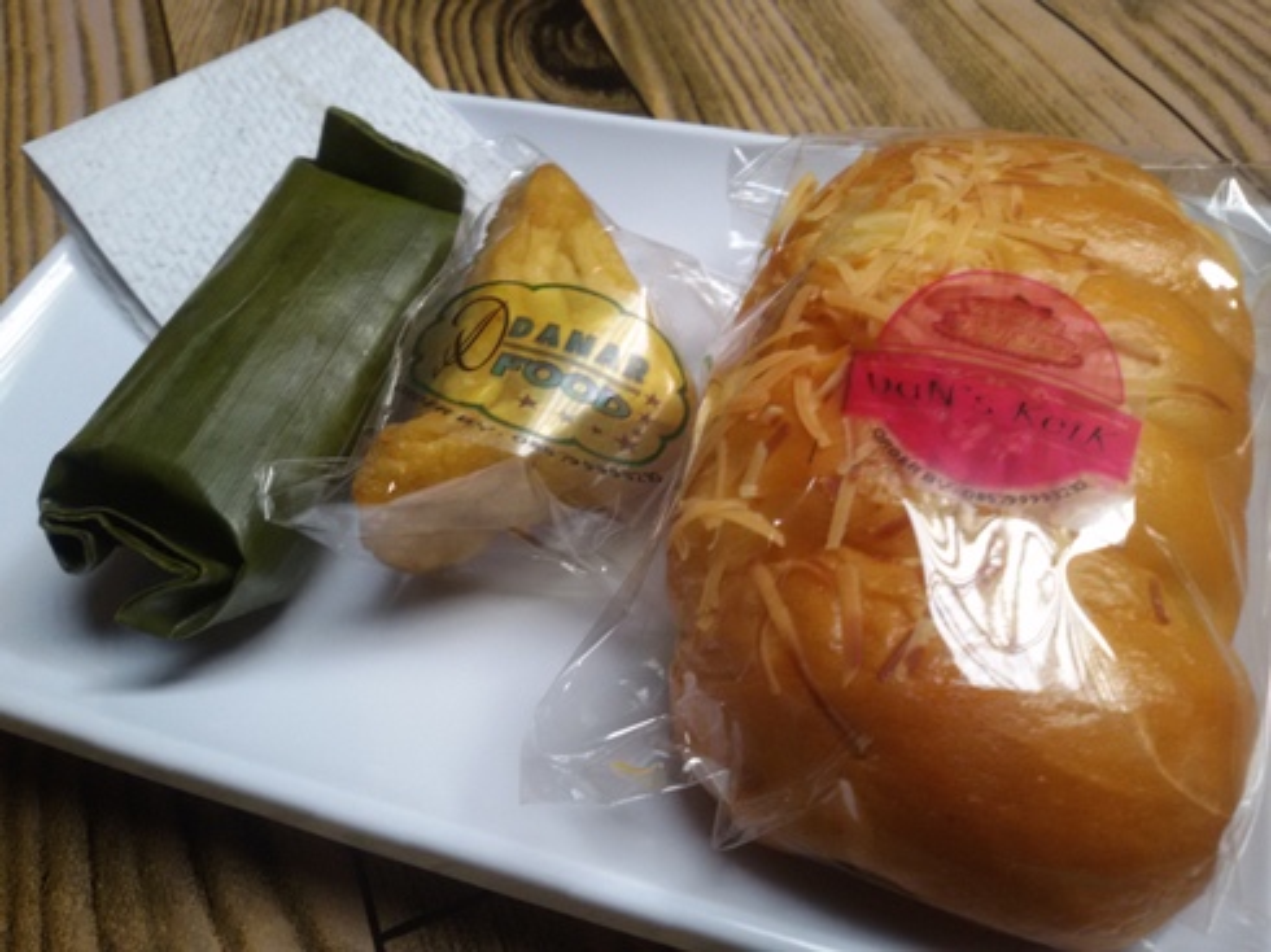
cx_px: 636
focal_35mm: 31
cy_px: 476
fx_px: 1138
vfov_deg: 45.4
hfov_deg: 58.4
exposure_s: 1/33
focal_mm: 2.93
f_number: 2.4
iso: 125
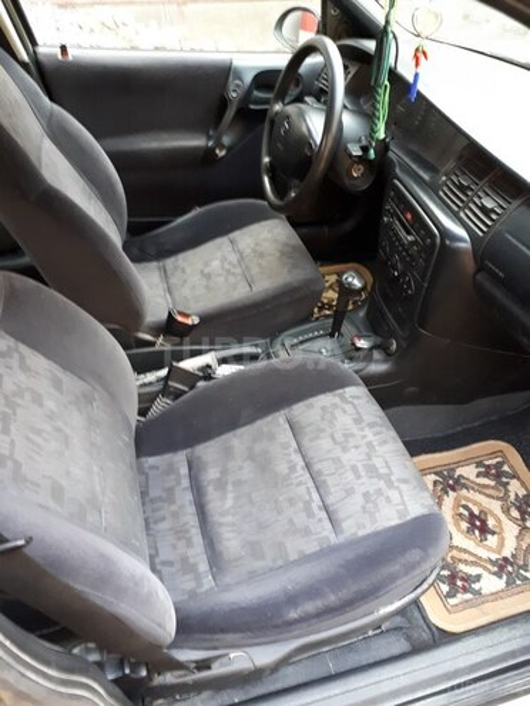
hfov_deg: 51.4
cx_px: 265
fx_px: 551
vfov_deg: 65.3
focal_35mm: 27
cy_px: 353
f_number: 1.9
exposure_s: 1/17
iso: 320
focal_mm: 3.6
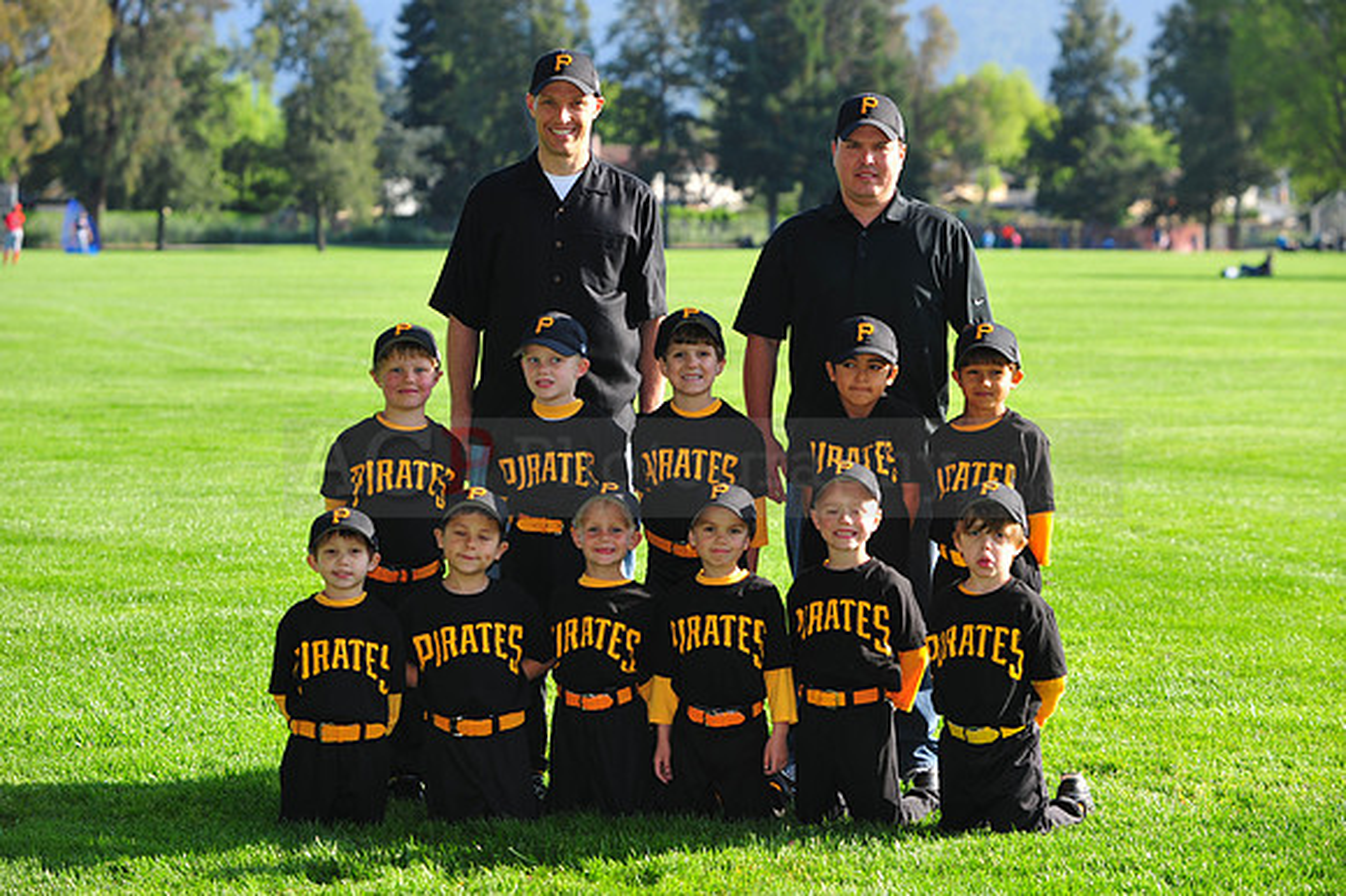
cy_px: 448
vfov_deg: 12.2
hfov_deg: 18.3
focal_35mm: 112
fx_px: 4185
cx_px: 673
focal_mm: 112
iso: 200
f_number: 5
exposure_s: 1/400
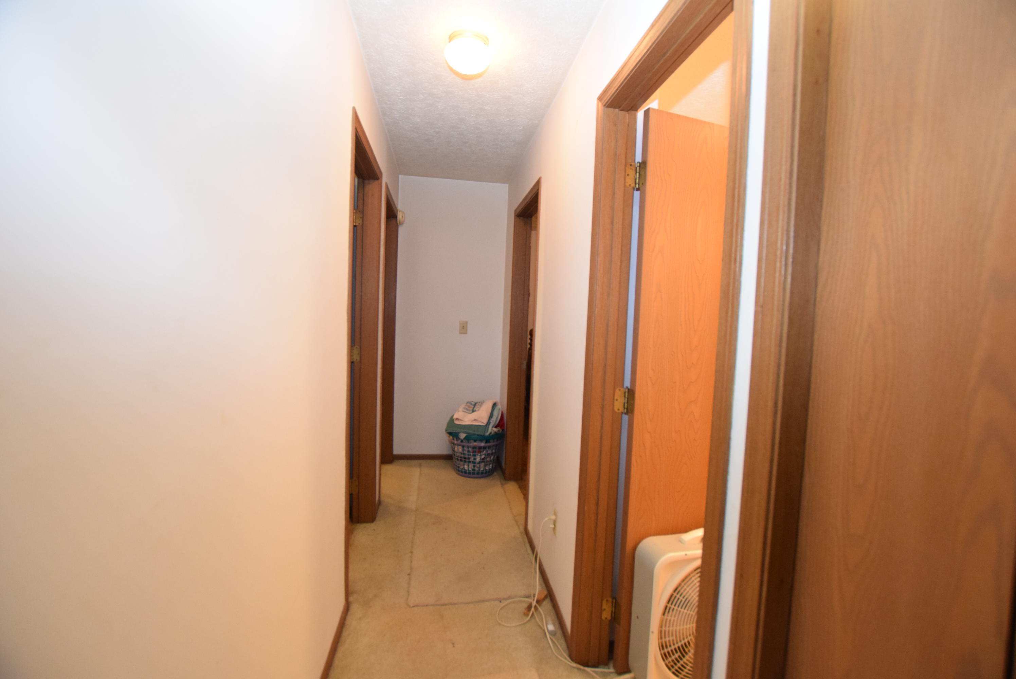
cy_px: 340
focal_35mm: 15
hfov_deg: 100.3
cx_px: 508
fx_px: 424
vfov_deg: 77.4
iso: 1800
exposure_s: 1/60
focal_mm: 10
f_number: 3.5
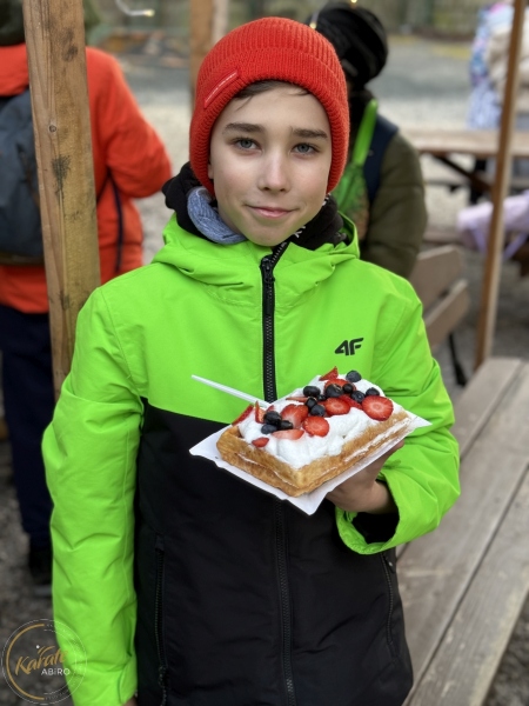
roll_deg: -2.0
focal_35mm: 48
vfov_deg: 39.7
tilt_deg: -20.6
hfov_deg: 30.3
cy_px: 353
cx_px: 264
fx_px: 978
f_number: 1.78
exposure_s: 1/100
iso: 50
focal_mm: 6.86
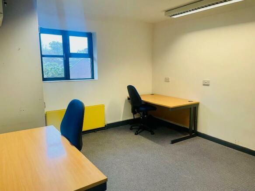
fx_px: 191
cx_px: 128
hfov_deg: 67.3
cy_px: 96
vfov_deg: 53.0
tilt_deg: -8.6
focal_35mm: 26
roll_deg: -0.1
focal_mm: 4.2
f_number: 1.6
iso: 200
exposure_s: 1/50
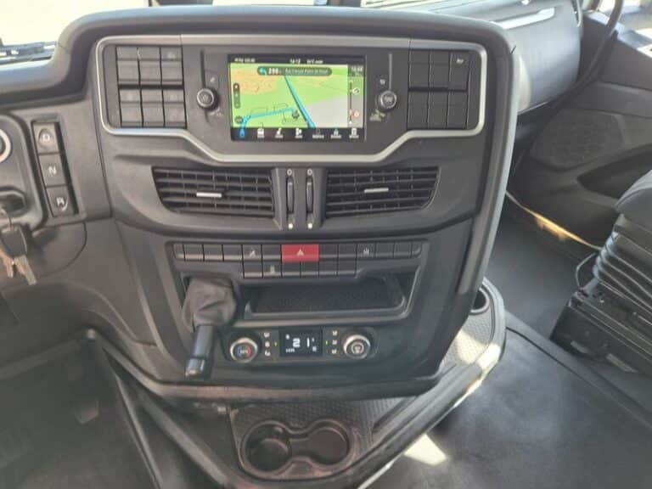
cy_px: 244
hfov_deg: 73.9
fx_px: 433
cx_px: 326
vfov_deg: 58.9
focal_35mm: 23
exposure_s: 1/57
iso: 80
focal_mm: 5.4
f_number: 1.8
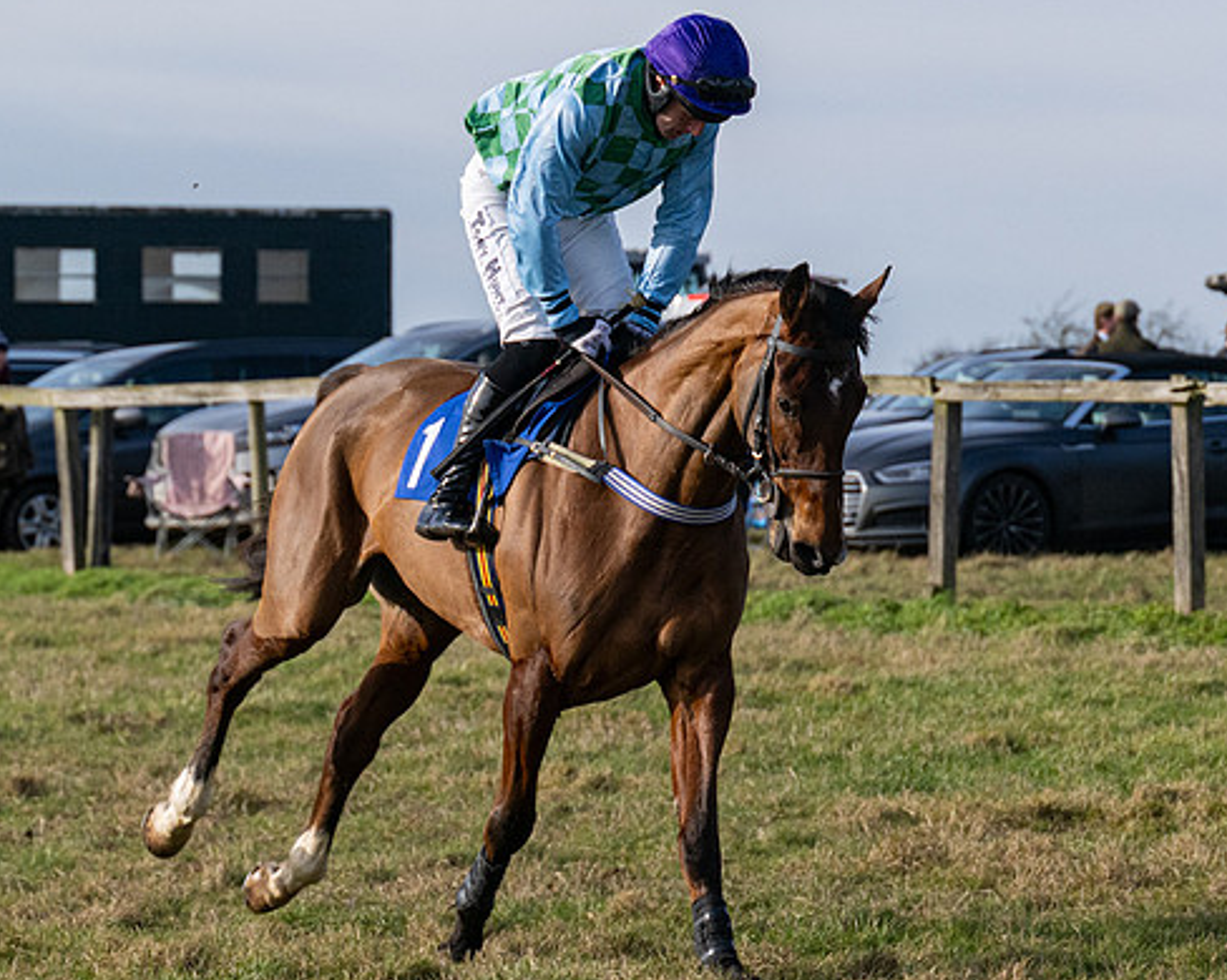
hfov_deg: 8.6
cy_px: 506
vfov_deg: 6.9
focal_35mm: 225
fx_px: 8167
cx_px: 865
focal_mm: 98
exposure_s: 1/3200
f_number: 5
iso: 400
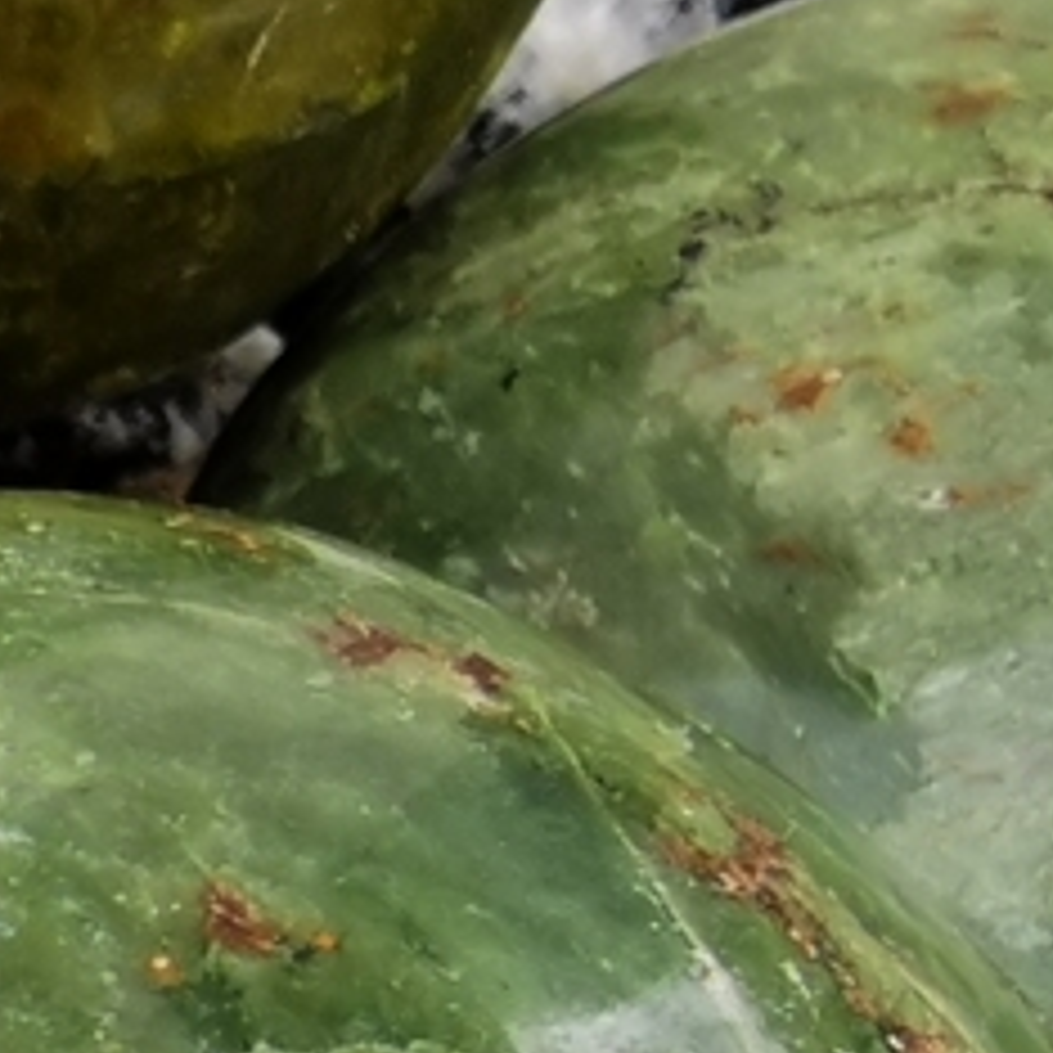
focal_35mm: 124
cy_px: 1523
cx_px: -1336
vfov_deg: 13.4
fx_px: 4268
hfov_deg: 11.9
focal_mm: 2.26
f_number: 2.2
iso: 50
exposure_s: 1/122
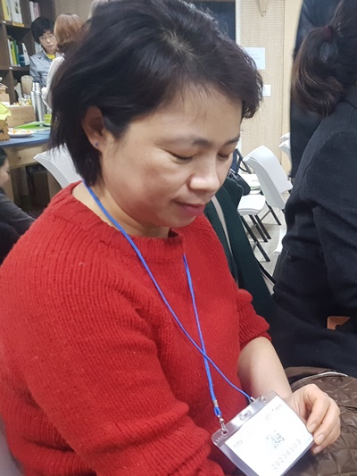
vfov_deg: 67.3
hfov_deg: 53.1
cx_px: 178
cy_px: 238
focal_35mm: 26
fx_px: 357
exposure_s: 1/60
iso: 640
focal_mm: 4.2
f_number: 1.7
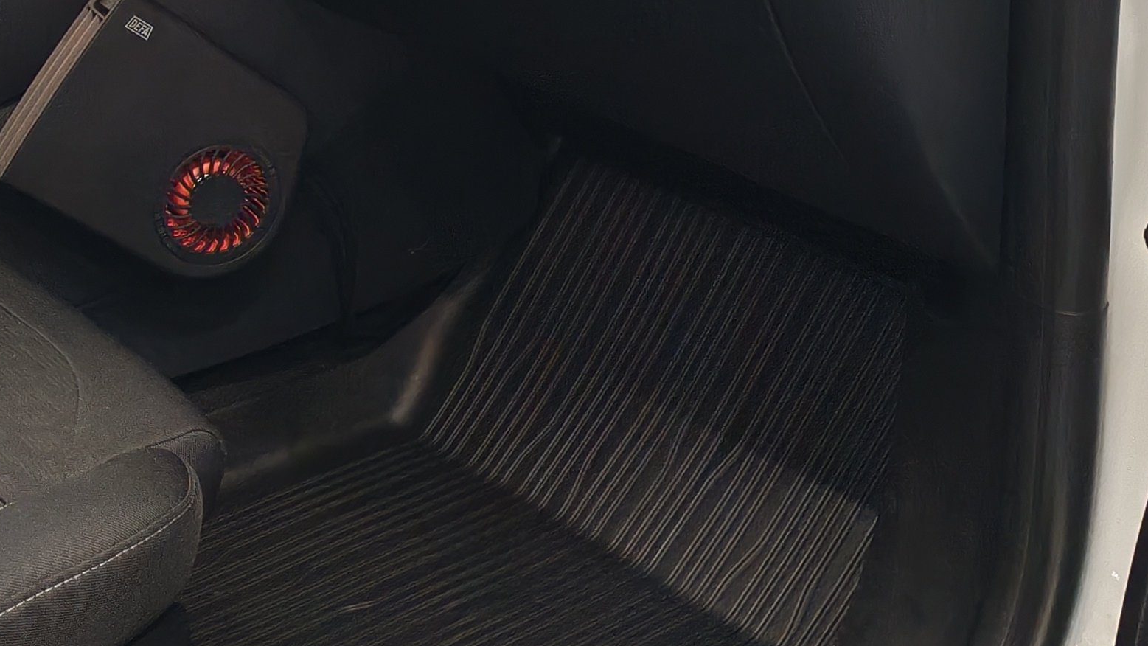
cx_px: 154
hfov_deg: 24.2
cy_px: 70
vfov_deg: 13.9
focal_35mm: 86
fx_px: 2618
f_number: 1.9
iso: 640
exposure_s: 1/100
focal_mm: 6.12
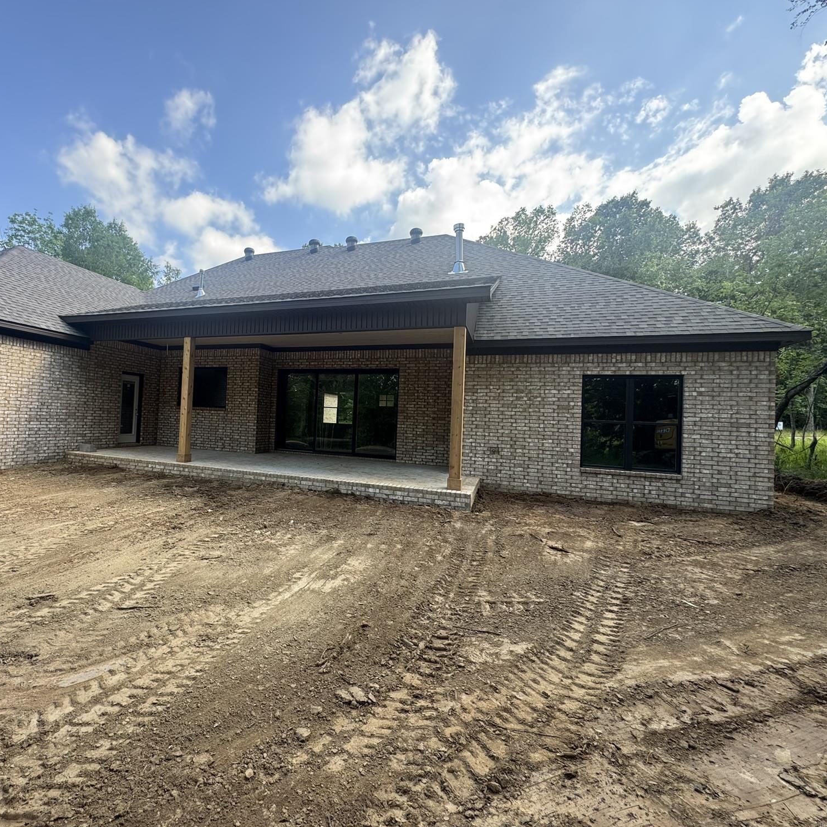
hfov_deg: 82.3
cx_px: 308
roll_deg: -3.0
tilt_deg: +1.1
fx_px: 459
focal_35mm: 17
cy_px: 405
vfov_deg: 84.0
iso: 40
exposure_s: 1/188
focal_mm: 2.22
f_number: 2.2
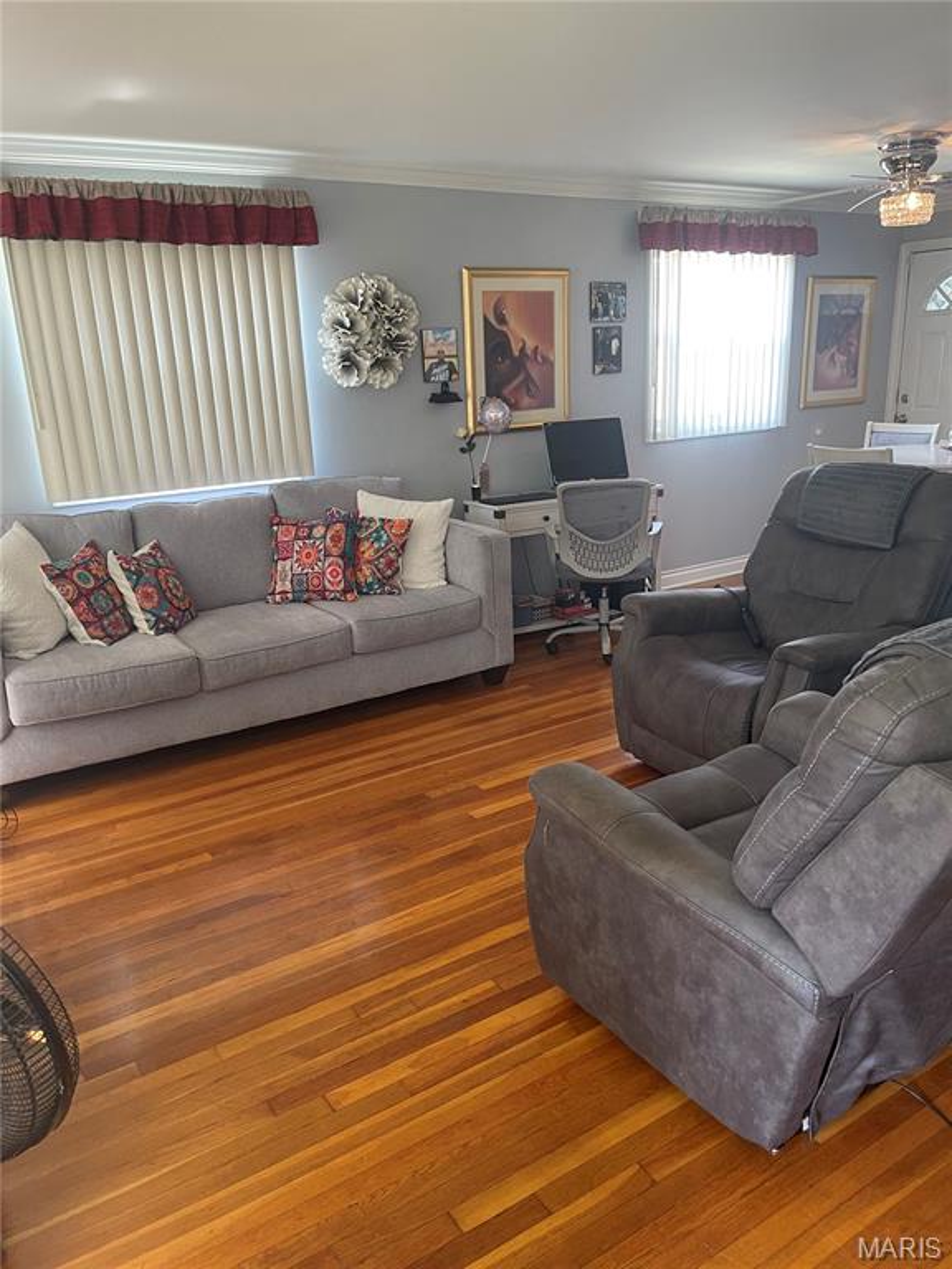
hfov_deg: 54.9
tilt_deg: -16.7
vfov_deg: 69.4
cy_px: 634
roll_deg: +3.2
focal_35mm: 25
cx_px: 476
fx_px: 917
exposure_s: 1/60
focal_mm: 5.1
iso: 160
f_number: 1.6
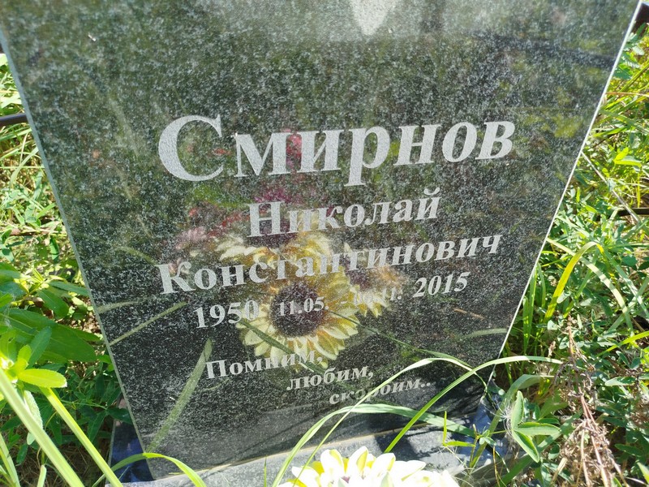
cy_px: 244
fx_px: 450
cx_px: 324
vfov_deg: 56.8
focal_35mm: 24
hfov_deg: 71.6
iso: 50
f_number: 1.7
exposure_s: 1/261
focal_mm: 5.31
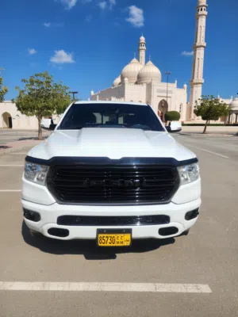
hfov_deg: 58.9
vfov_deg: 73.9
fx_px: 211
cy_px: 158
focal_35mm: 23
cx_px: 119
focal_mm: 6.4
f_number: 1.8
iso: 12
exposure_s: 1/2077
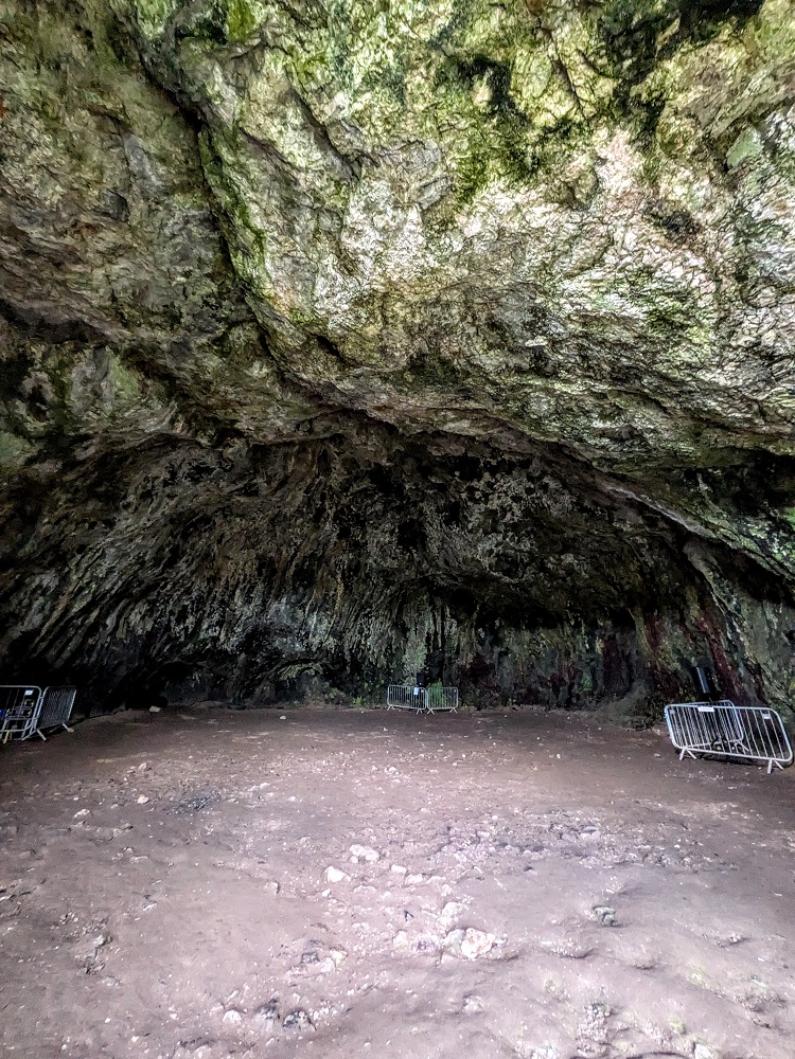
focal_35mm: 14
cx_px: 398
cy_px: 530
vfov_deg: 102.1
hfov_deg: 85.7
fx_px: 429
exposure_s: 1/25
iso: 1484
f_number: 2.2
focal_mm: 1.83
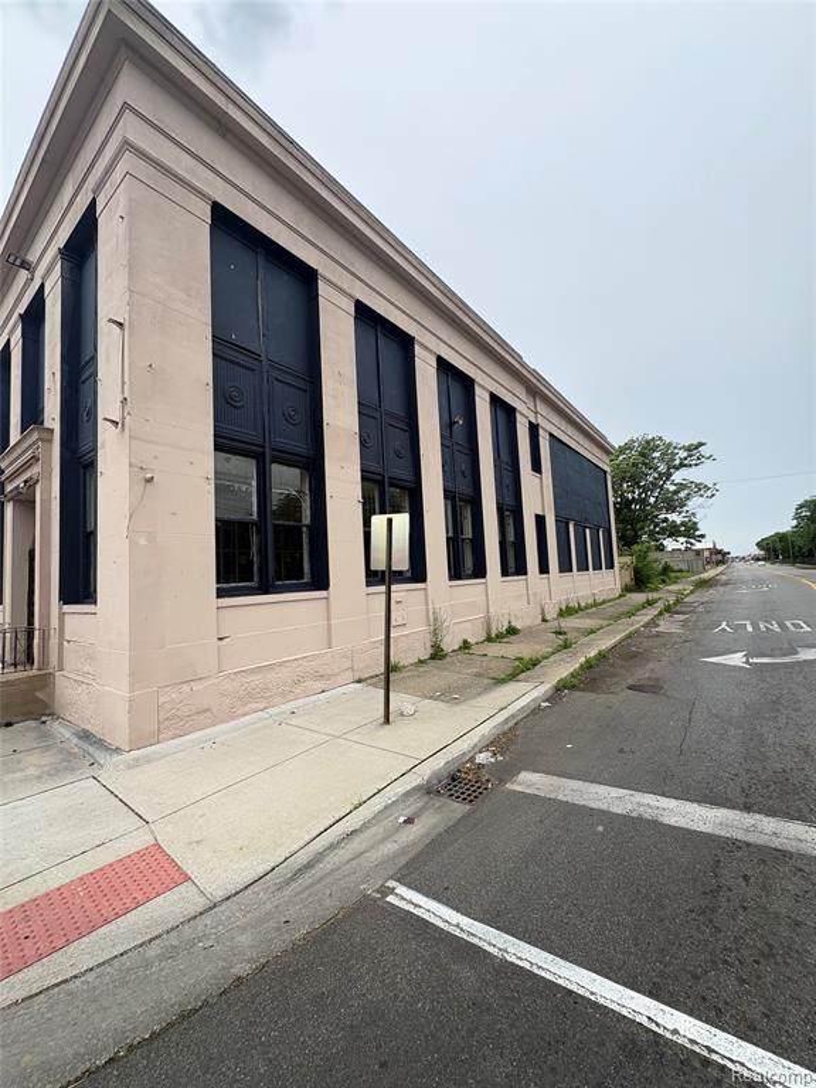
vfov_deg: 102.1
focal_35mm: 14
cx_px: 408
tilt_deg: +5.8
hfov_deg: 85.7
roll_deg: +1.6
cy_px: 544
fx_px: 440
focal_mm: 2.22
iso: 40
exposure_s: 1/681
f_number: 2.2
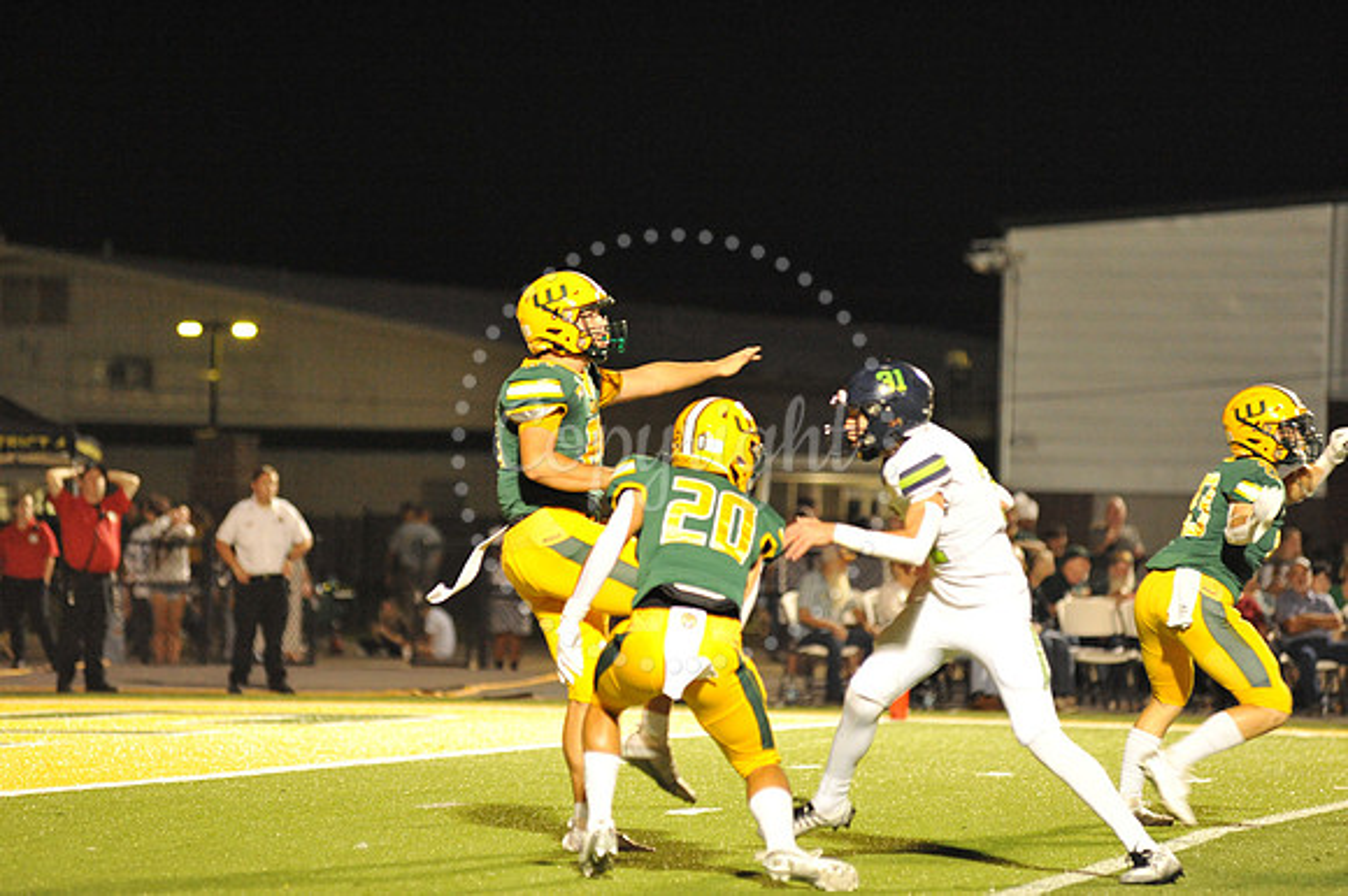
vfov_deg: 6.9
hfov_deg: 10.3
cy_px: 448
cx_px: 674
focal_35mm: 200
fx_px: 7484
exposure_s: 1/320
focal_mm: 200
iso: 6400
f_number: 4
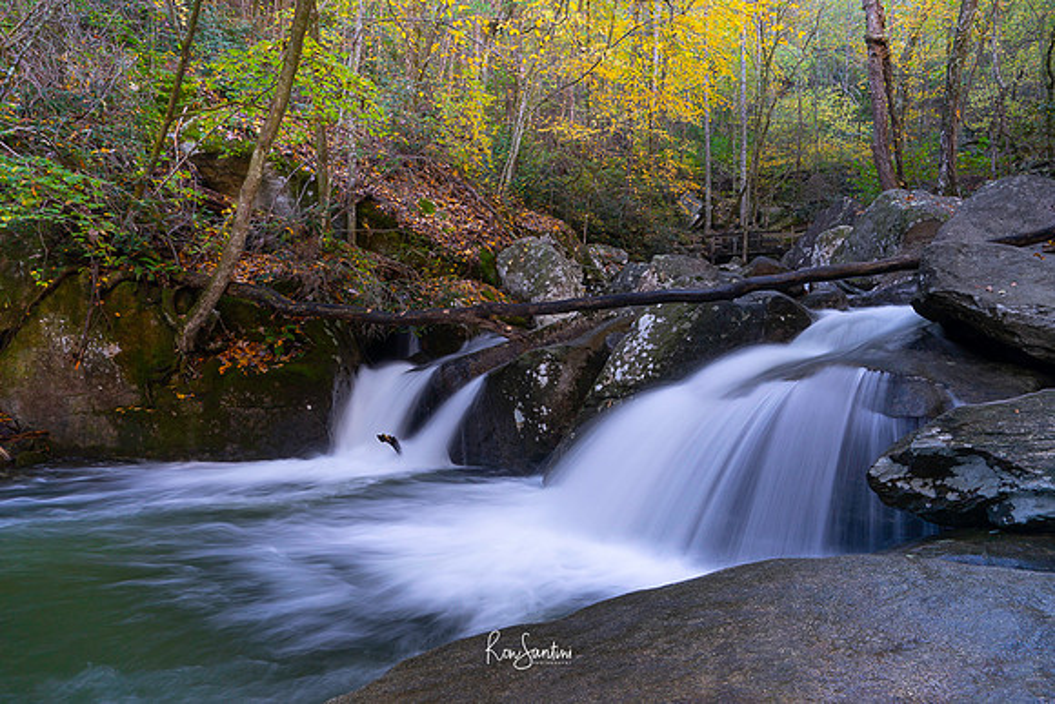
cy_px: 362
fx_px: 723
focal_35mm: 25
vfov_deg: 51.9
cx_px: 542
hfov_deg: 72.2
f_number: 11
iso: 100
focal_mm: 24
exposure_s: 1/1.25
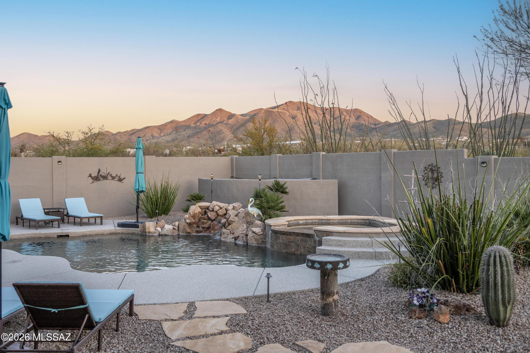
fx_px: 530
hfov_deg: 53.2
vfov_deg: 36.8
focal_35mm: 36
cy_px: 176
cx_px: 265
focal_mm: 36
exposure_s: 1/320
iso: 800
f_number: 4.8
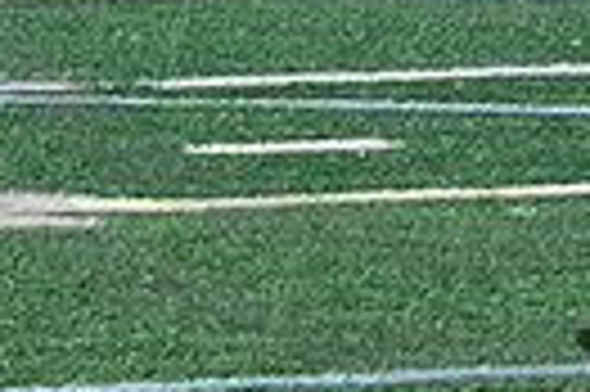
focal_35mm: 1880
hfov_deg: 1.1
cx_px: 324
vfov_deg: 0.7
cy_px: -244
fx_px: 30773
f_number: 5.6
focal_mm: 70
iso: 640
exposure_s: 1/4000
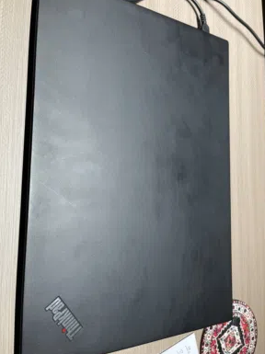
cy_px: 173
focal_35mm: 26
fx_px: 266
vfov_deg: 67.3
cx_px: 133
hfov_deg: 53.0
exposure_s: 1/121
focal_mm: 5.1
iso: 50
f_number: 1.6
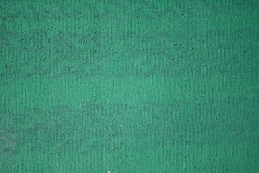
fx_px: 504
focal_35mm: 70
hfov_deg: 28.8
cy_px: 86
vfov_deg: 19.5
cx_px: 130
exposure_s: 1/80
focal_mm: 25.7
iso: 800
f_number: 2.8
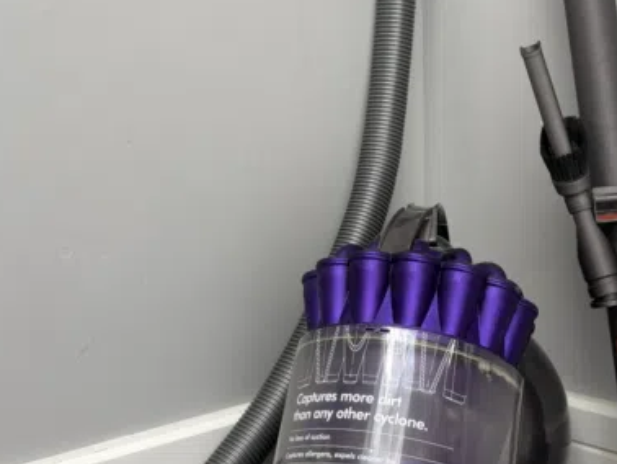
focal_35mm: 44
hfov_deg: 42.9
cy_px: 173
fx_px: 785
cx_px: 343
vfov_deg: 32.7
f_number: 1.6
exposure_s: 1/100
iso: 50
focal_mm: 5.96
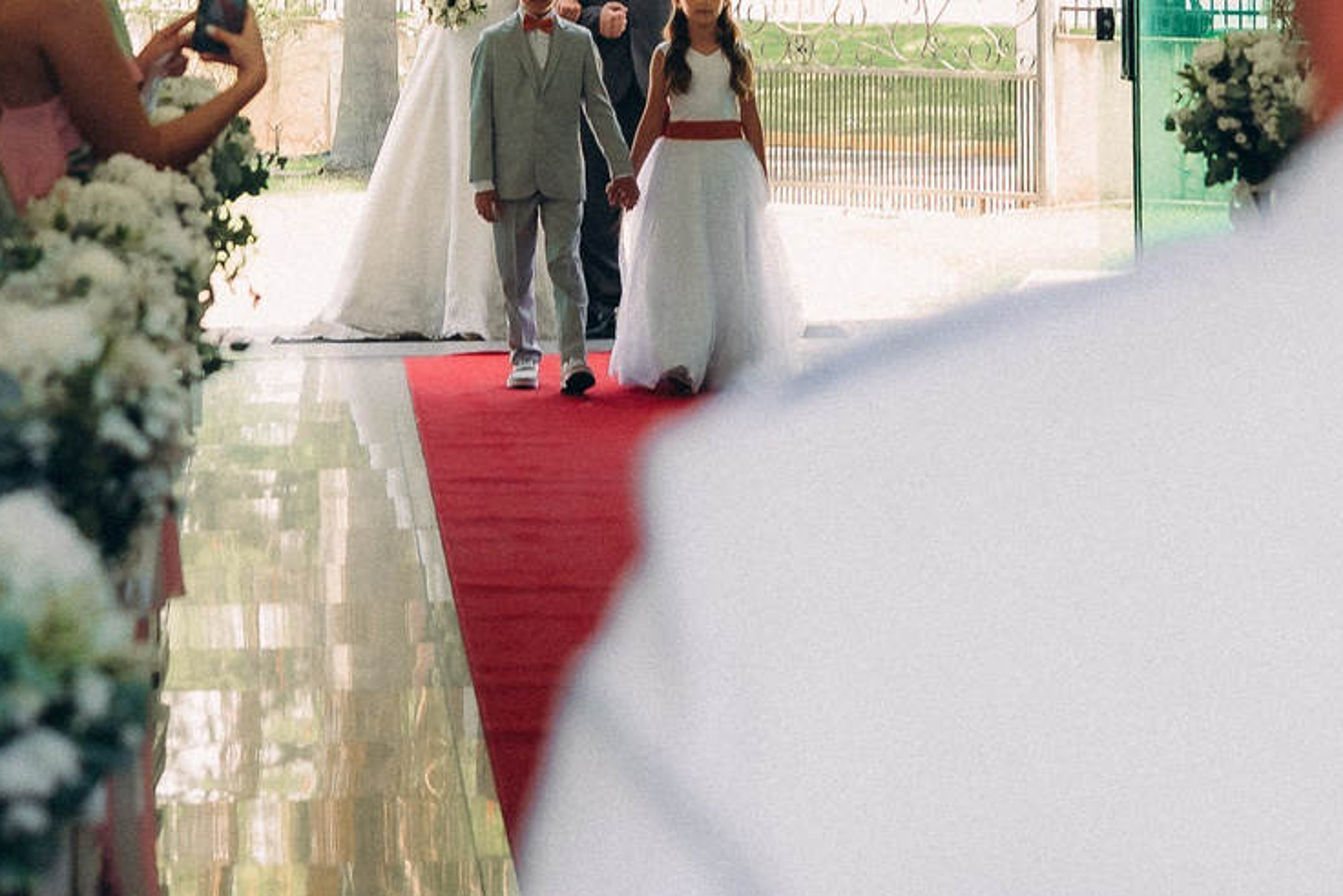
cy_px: -239
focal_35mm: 136
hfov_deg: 15.1
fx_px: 5074
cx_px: 560
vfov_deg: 9.9
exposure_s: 1/320
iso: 320
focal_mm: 37
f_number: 2.8
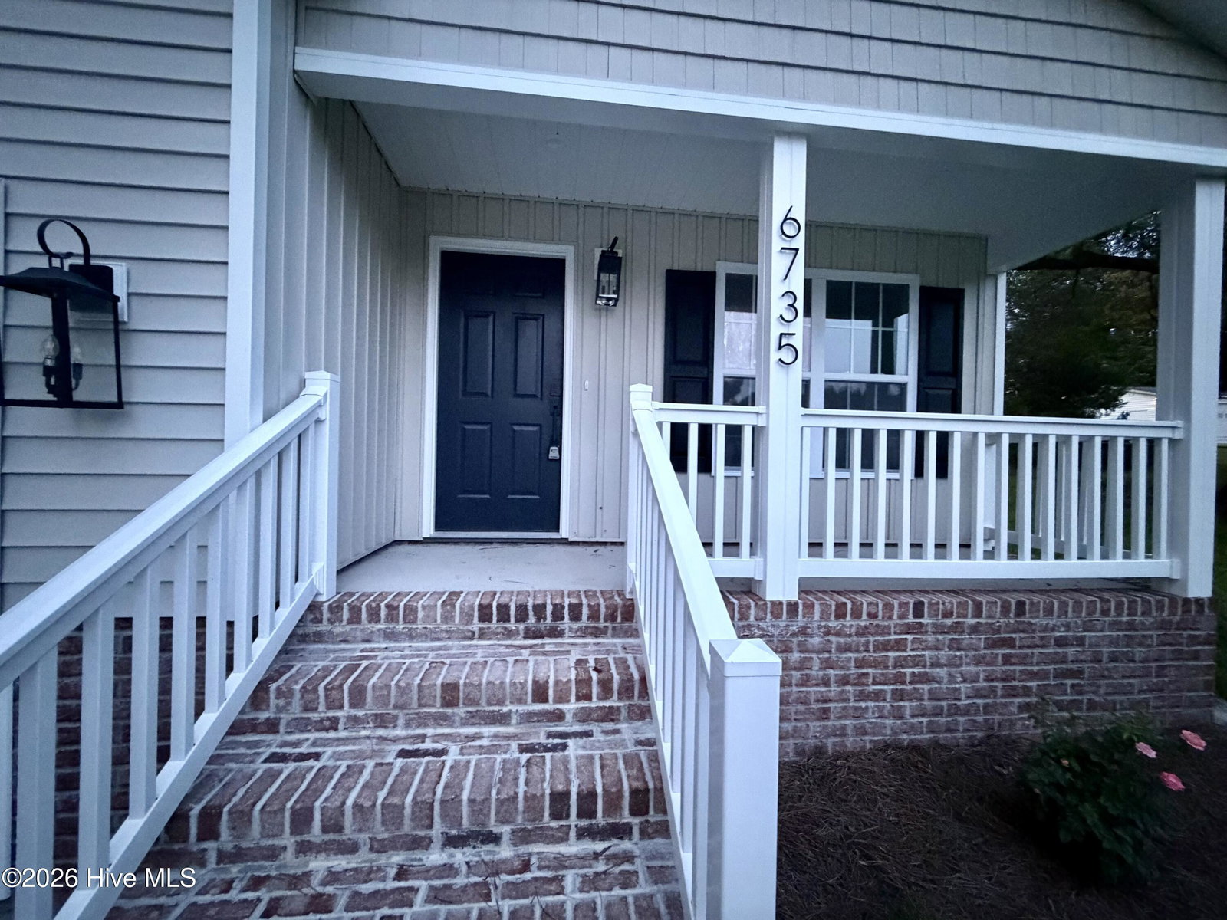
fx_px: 496
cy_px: 460
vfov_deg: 85.7
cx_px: 614
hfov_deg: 102.1
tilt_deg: -0.8
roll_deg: -0.4
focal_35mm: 14
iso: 1250
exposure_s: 1/51
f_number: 2.2
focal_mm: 2.22
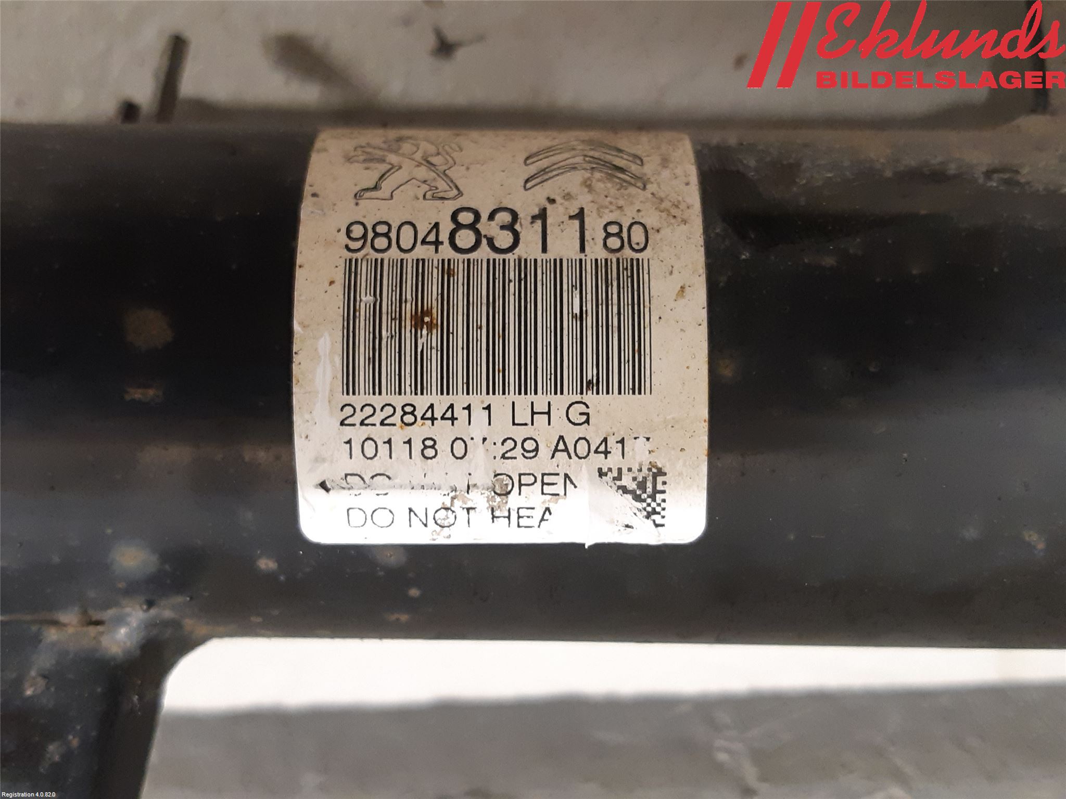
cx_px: 533
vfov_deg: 53.1
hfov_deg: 67.3
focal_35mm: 26
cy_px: 400
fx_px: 801
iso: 250
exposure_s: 1/33
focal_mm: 3.93
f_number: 1.7
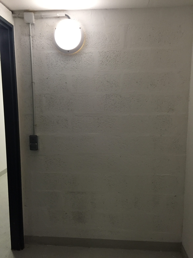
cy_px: 129
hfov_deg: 48.2
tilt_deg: -7.4
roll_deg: +0.6
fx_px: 216
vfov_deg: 61.7
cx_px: 96
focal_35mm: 29
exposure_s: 1/20
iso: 250
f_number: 2.2
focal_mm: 4.15
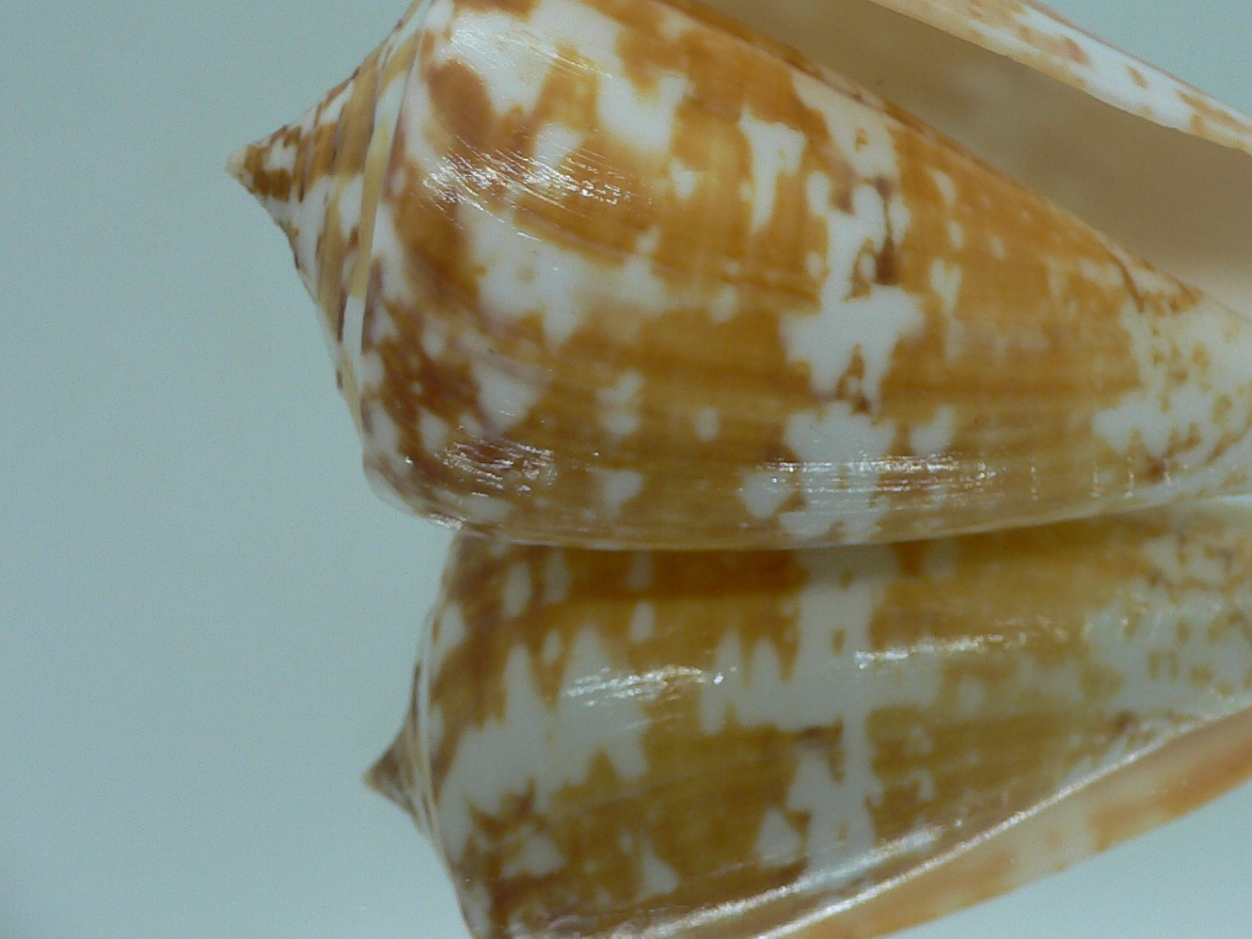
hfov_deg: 35.7
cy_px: 281
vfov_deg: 27.3
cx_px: 870
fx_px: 1917
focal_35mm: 53
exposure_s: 1/60
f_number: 2.8
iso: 80
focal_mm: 4.6
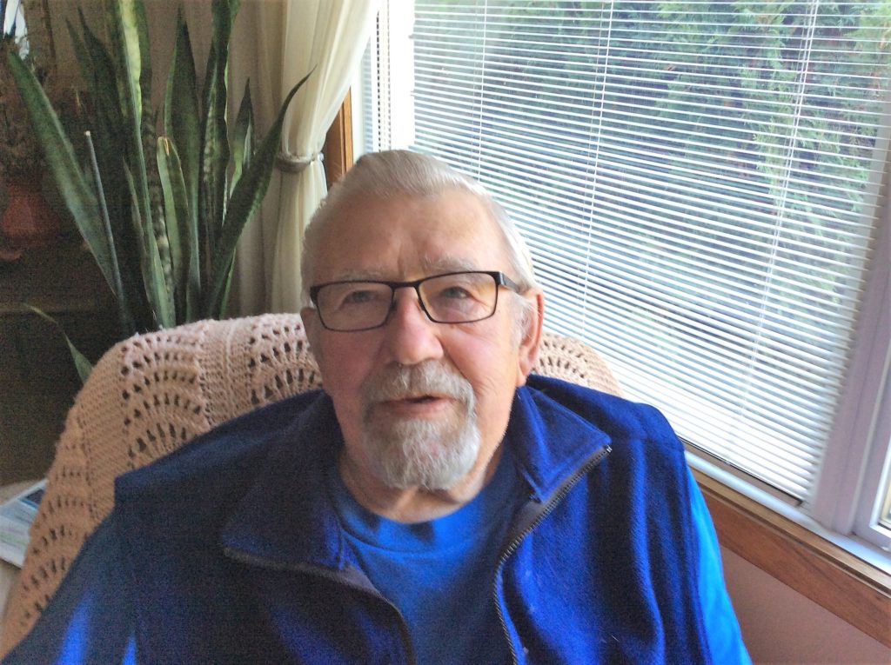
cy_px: 332
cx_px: 446
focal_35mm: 32
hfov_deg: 56.9
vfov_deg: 44.1
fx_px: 823
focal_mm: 3.3
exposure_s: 1/24
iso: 50
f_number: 2.4
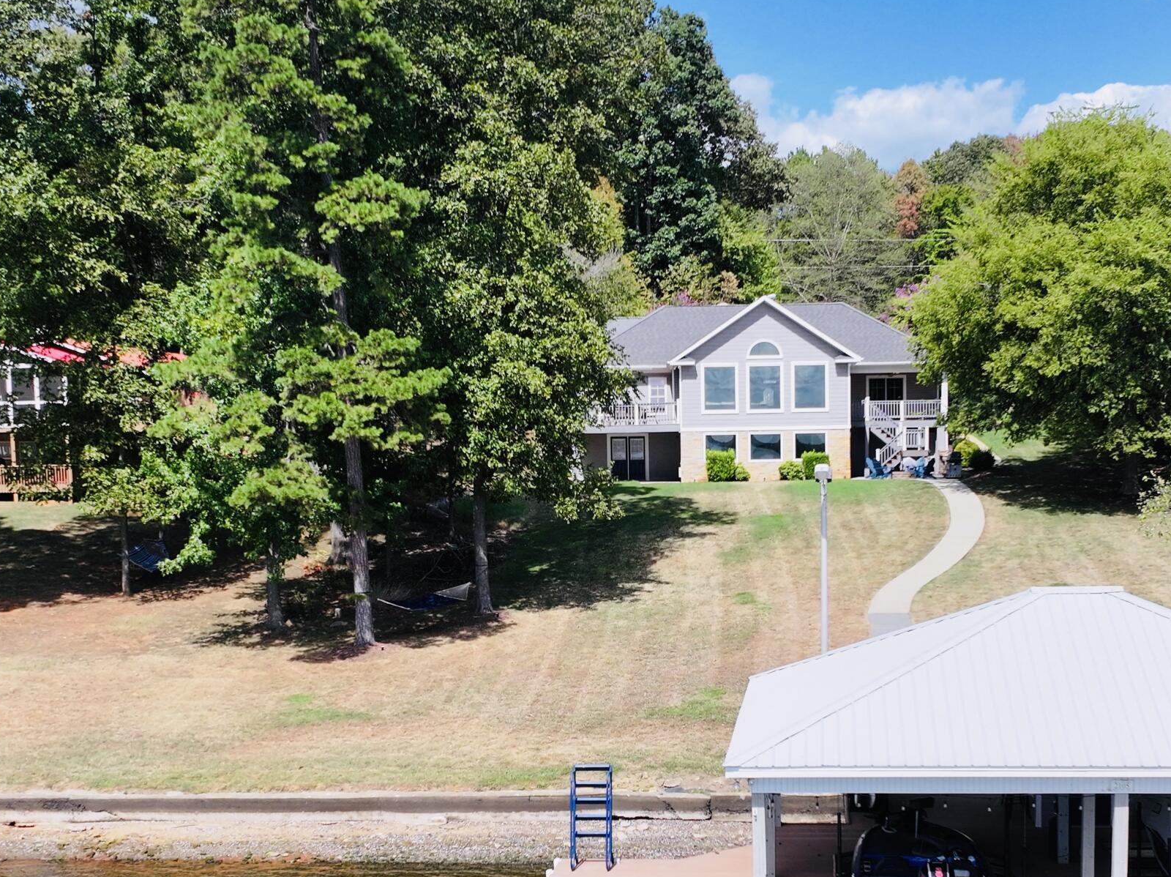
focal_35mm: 45
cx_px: 678
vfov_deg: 31.7
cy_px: 626
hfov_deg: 42.0
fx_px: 1521
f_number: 2.8
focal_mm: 12.29
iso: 170
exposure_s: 1/3200
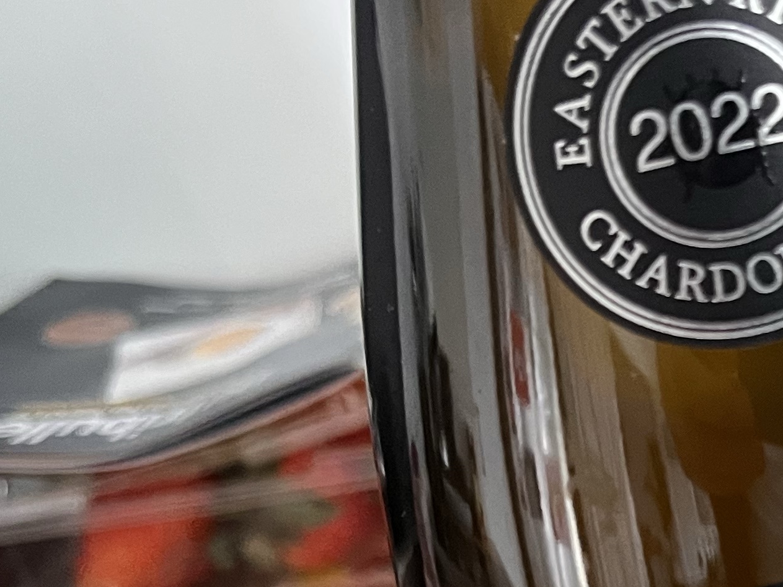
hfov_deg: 21.8
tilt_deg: -31.9
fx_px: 1877
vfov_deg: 16.8
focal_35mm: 83
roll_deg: +13.6
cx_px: 945
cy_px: 759
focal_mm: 5.1
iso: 320
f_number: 1.6
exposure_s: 1/60
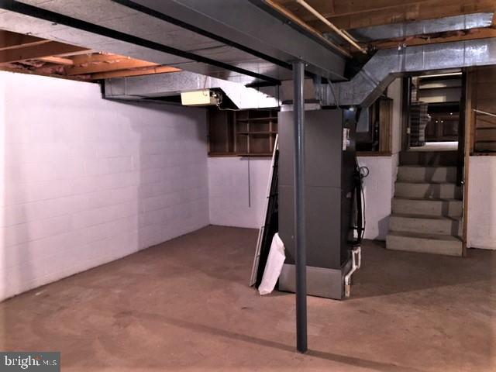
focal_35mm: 29
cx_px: 248
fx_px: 416
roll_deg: +0.4
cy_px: 186
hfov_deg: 61.7
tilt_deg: -7.0
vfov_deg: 48.2
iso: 200
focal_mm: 4.15
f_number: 2.2
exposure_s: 1/20
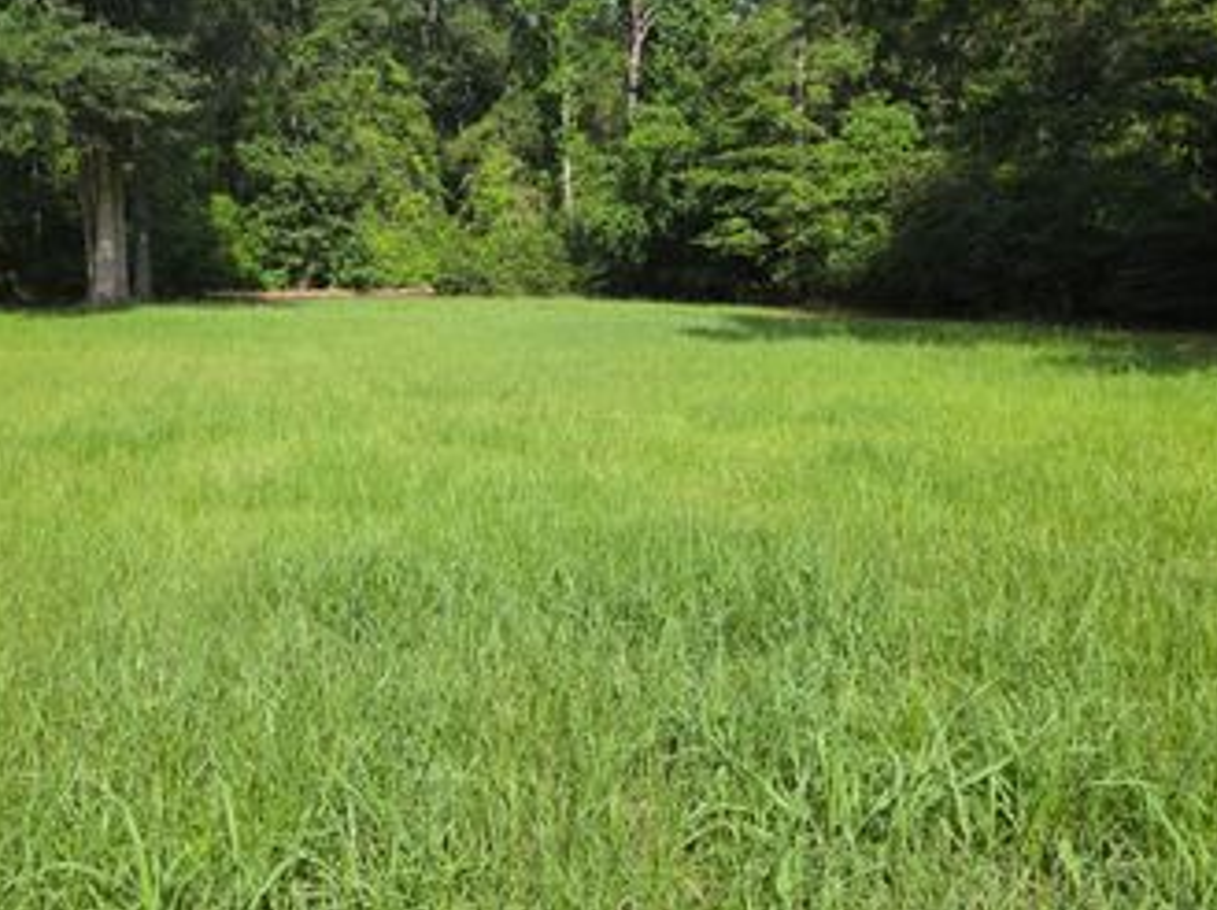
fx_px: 1229
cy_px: 305
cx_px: 473
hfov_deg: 52.2
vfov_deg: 40.1
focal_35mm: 35
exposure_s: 1/4434
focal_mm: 6.25
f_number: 1.7
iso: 80
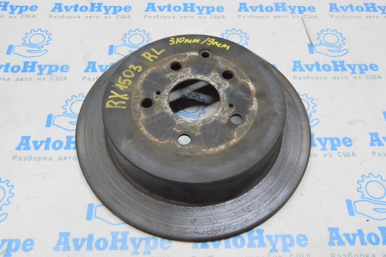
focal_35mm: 34
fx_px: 370
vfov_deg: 38.3
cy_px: 128
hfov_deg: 55.1
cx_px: 193
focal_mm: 23
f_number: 20
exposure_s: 1/15
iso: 6400
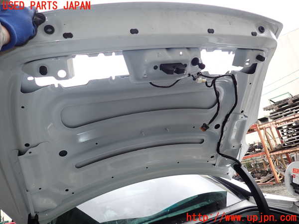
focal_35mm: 25
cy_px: 112
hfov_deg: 69.4
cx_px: 150
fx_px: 216
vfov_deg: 54.9
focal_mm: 4.5
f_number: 2
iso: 100
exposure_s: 1/160
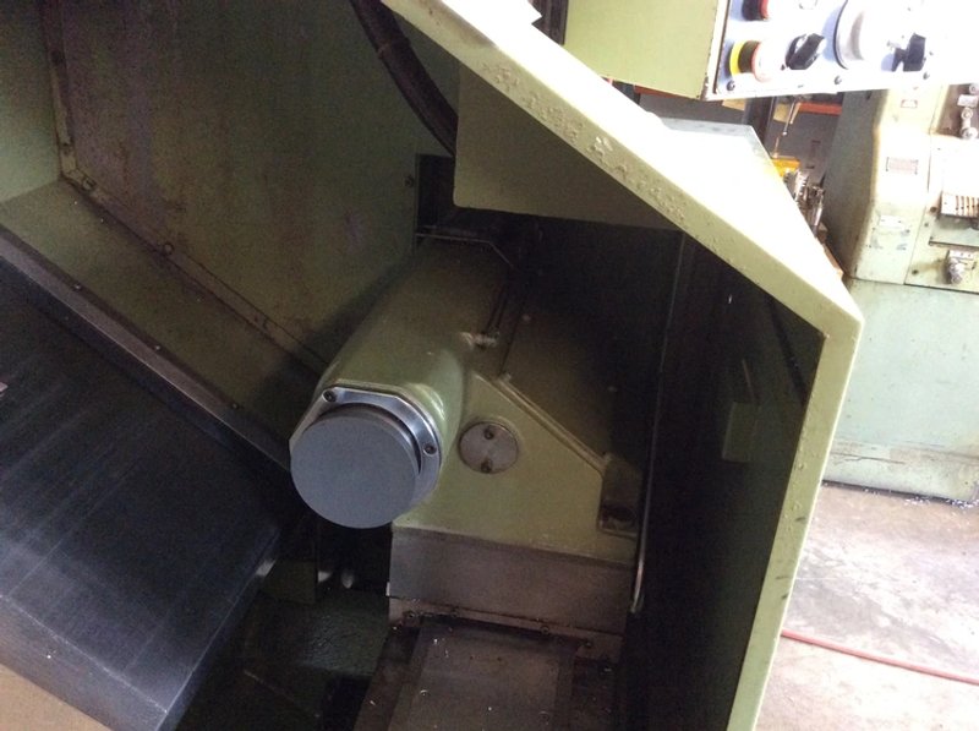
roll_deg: -5.9
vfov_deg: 44.0
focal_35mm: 32
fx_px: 903
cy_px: 366
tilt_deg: -25.5
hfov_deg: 56.9
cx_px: 490
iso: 320
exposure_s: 1/15
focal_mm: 3.3
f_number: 2.4
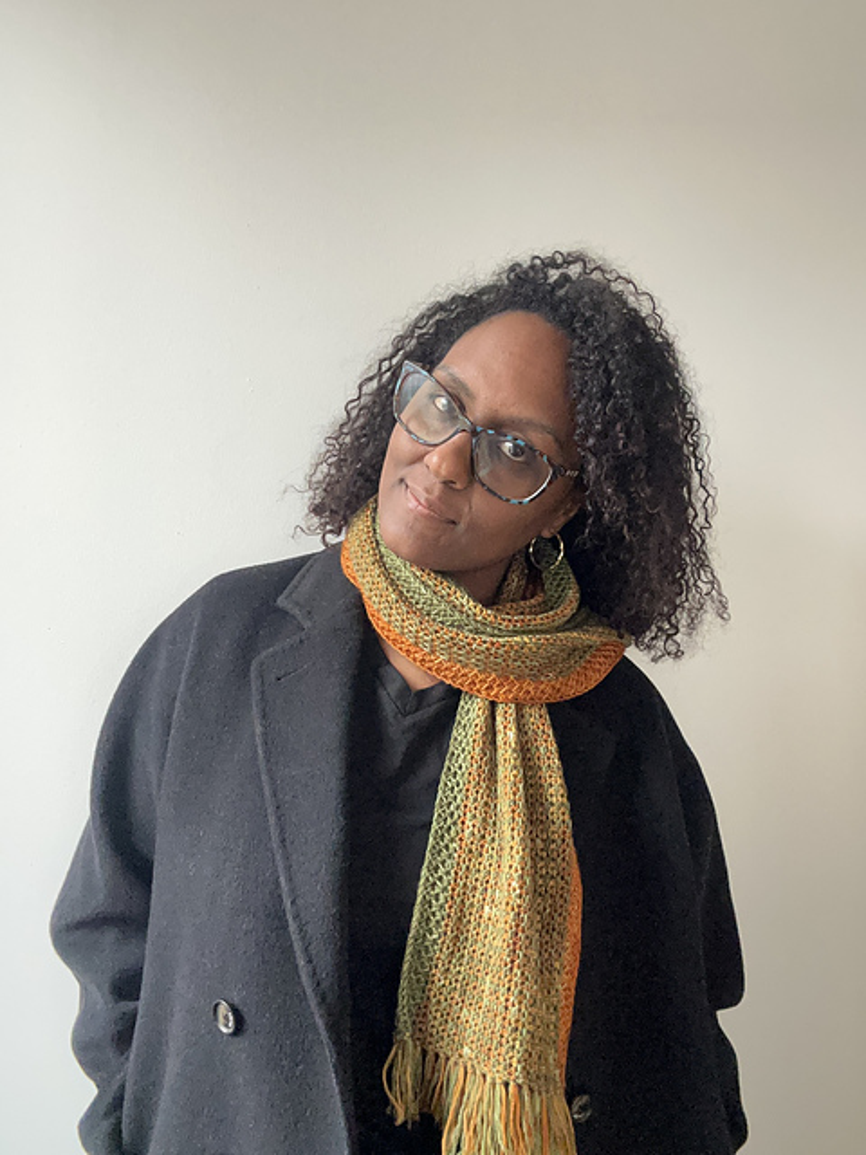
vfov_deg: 60.0
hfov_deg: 46.8
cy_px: 578
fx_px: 1001
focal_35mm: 30
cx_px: 433
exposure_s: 1/53
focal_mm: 2.69
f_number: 1.9
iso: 320
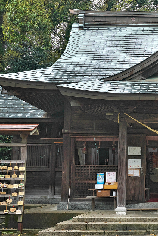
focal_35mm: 78
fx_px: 514
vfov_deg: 26.0
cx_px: 205
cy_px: 106
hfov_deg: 16.5
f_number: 10
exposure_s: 1/80
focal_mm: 34
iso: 400
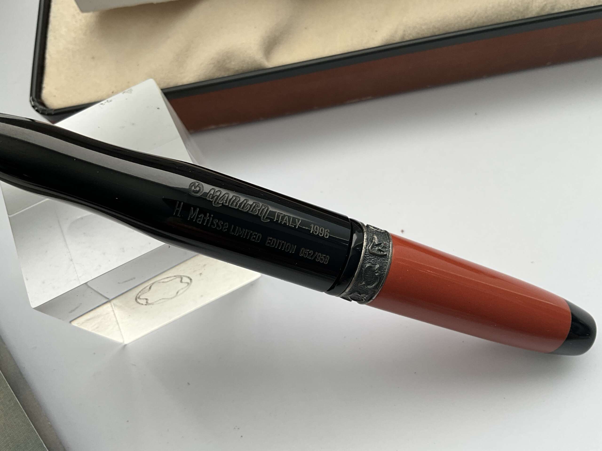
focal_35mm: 29
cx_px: 301
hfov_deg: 61.7
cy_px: 226
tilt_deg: -66.8
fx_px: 504
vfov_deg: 48.2
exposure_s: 1/122
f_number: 1.8
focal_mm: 3
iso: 25
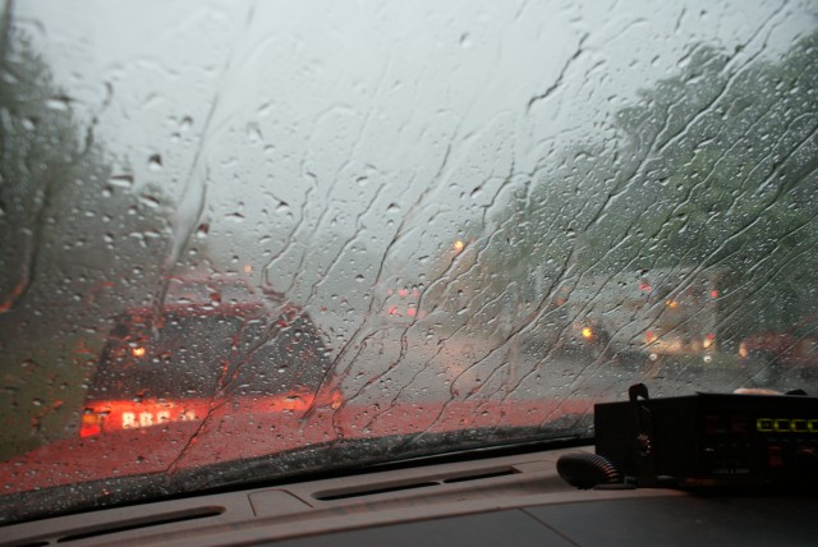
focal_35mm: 27
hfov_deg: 67.3
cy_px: 274
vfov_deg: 48.0
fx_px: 614
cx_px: 409
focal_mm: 18
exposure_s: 1/30
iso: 320
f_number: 3.5
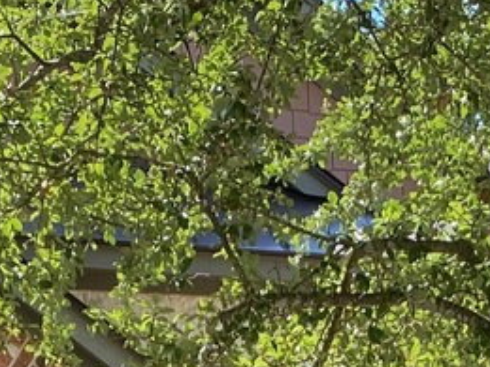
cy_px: 758
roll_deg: +0.7
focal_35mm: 144
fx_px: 2038
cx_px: 243
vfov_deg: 9.5
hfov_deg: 13.7
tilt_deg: +0.0
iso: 32
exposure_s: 1/469
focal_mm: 4.25
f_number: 1.8
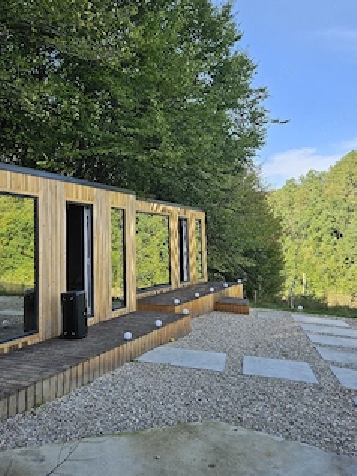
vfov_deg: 61.6
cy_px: 234
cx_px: 164
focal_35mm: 29
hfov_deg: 48.2
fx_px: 399
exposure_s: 1/556
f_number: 1.8
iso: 32
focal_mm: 5.4
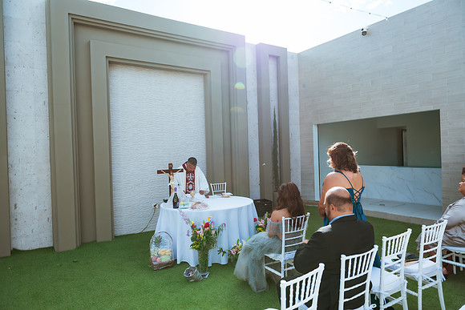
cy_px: 155
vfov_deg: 53.2
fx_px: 310
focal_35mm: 24
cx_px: 232
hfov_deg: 73.7
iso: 100
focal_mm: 24
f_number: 2.8
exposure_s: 1/800
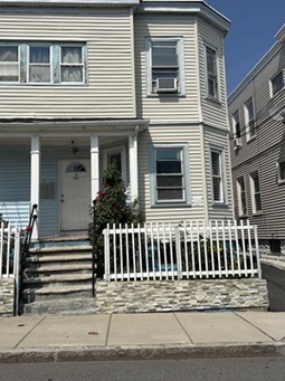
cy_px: 170
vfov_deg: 51.3
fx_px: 396
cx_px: 138
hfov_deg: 39.6
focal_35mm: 36
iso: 80
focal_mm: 6.86
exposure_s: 1/12048
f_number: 1.78
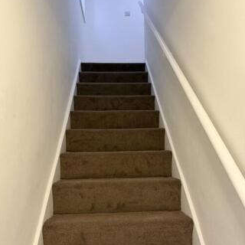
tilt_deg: +4.9
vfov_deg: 55.6
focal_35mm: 29
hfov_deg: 55.6
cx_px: 120
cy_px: 133
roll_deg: +0.7
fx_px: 232
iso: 160
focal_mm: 6.76
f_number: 1.78
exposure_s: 1/50
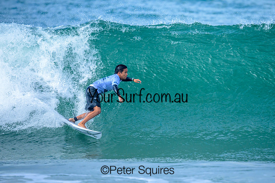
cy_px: 68
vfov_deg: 1.3
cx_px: 176
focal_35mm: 1023
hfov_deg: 2.0
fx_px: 7817
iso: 450
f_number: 6.3
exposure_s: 1/2000
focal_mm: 800
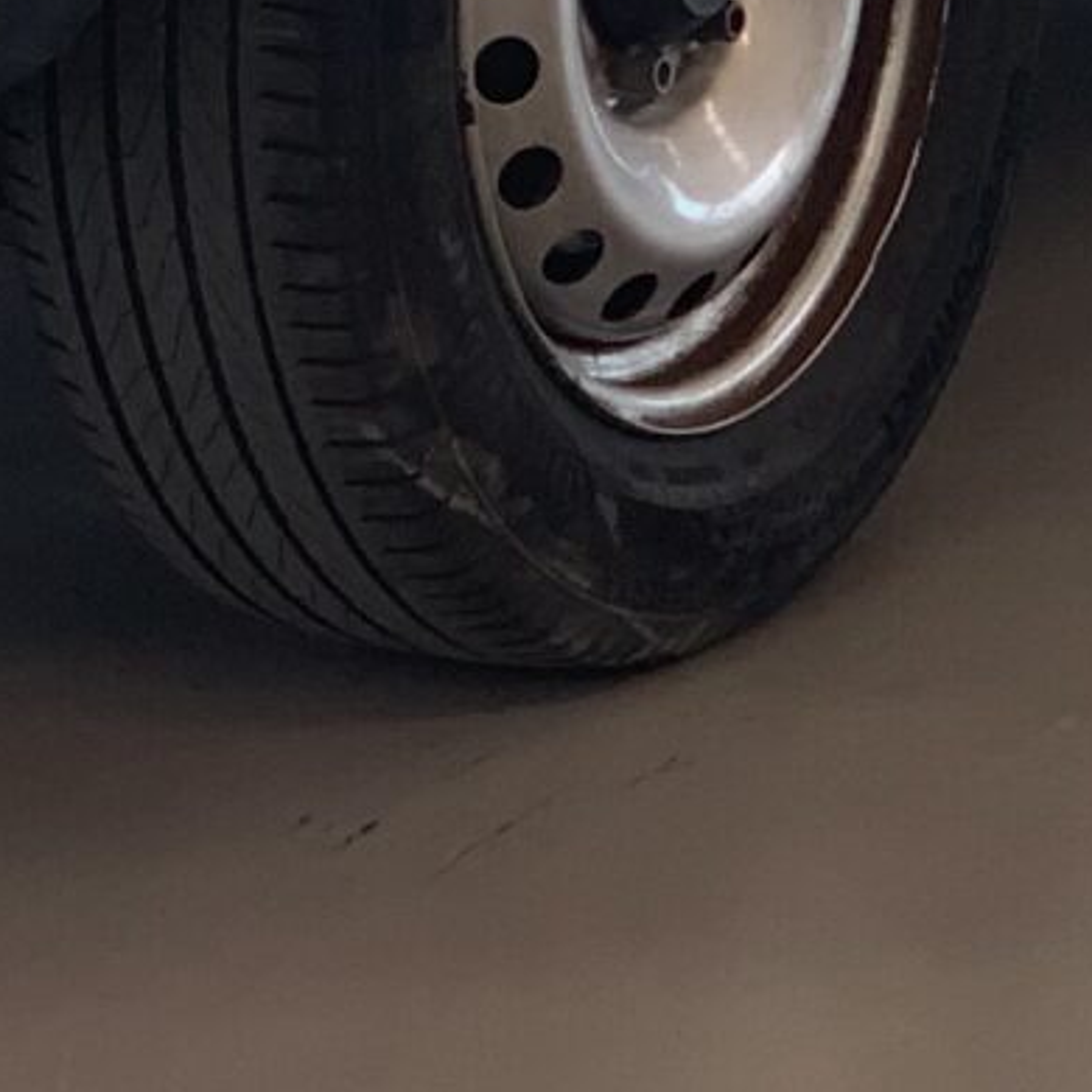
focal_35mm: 302
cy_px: -1434
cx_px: 165
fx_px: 10778
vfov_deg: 5.6
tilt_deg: -5.0
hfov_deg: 5.8
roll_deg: +0.6
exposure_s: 1/113
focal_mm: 6
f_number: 2.4
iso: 16
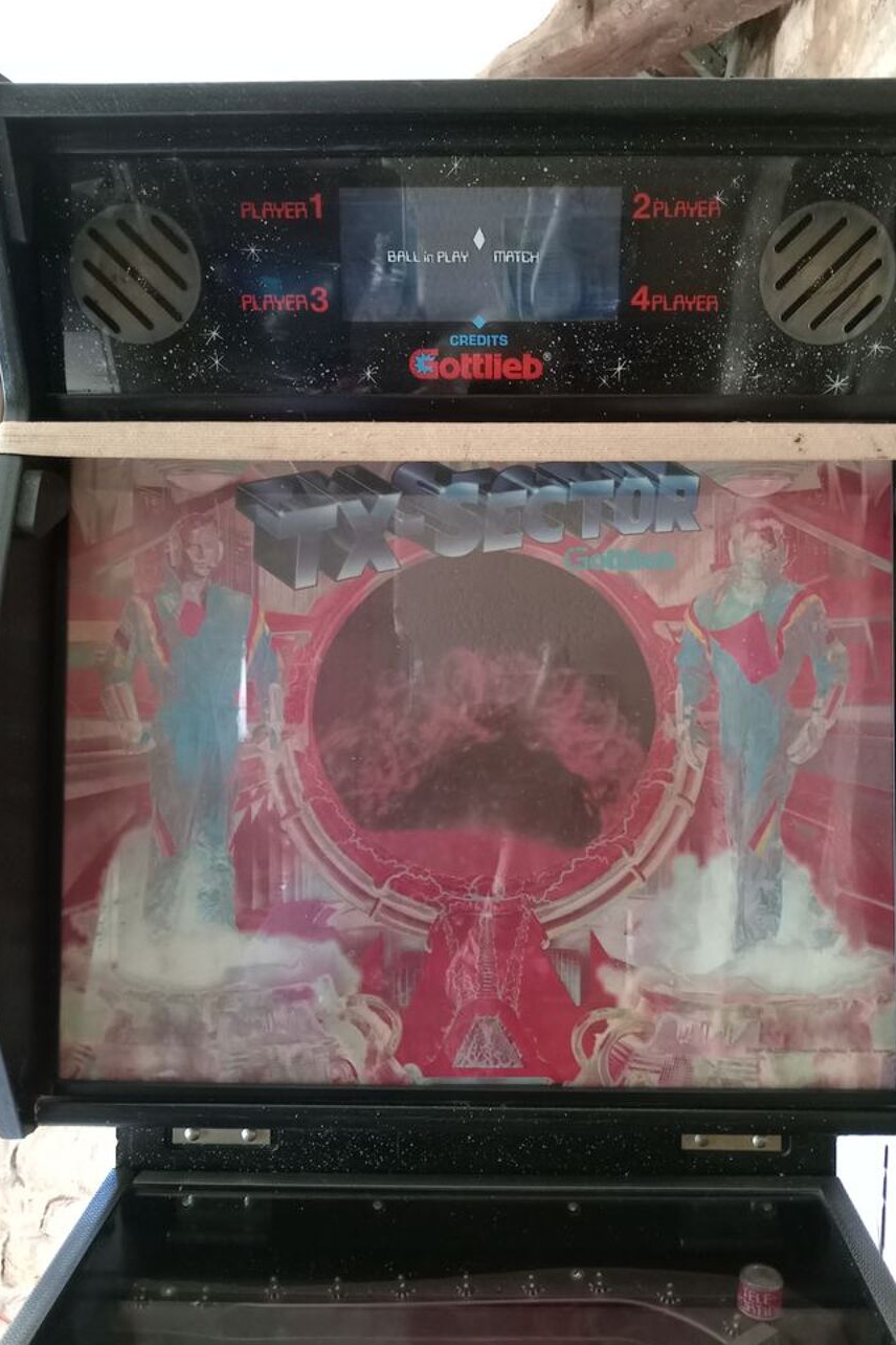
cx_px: 494
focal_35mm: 27
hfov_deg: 47.9
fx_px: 1008
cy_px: 683
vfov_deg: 67.4
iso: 2815
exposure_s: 1/14.3
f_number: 1.8
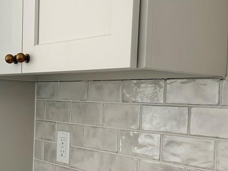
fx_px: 375
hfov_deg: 33.4
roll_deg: -2.3
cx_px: 69
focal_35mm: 57
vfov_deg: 25.5
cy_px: 115
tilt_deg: -0.2
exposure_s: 1/121
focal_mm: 6.86
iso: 160
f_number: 1.78
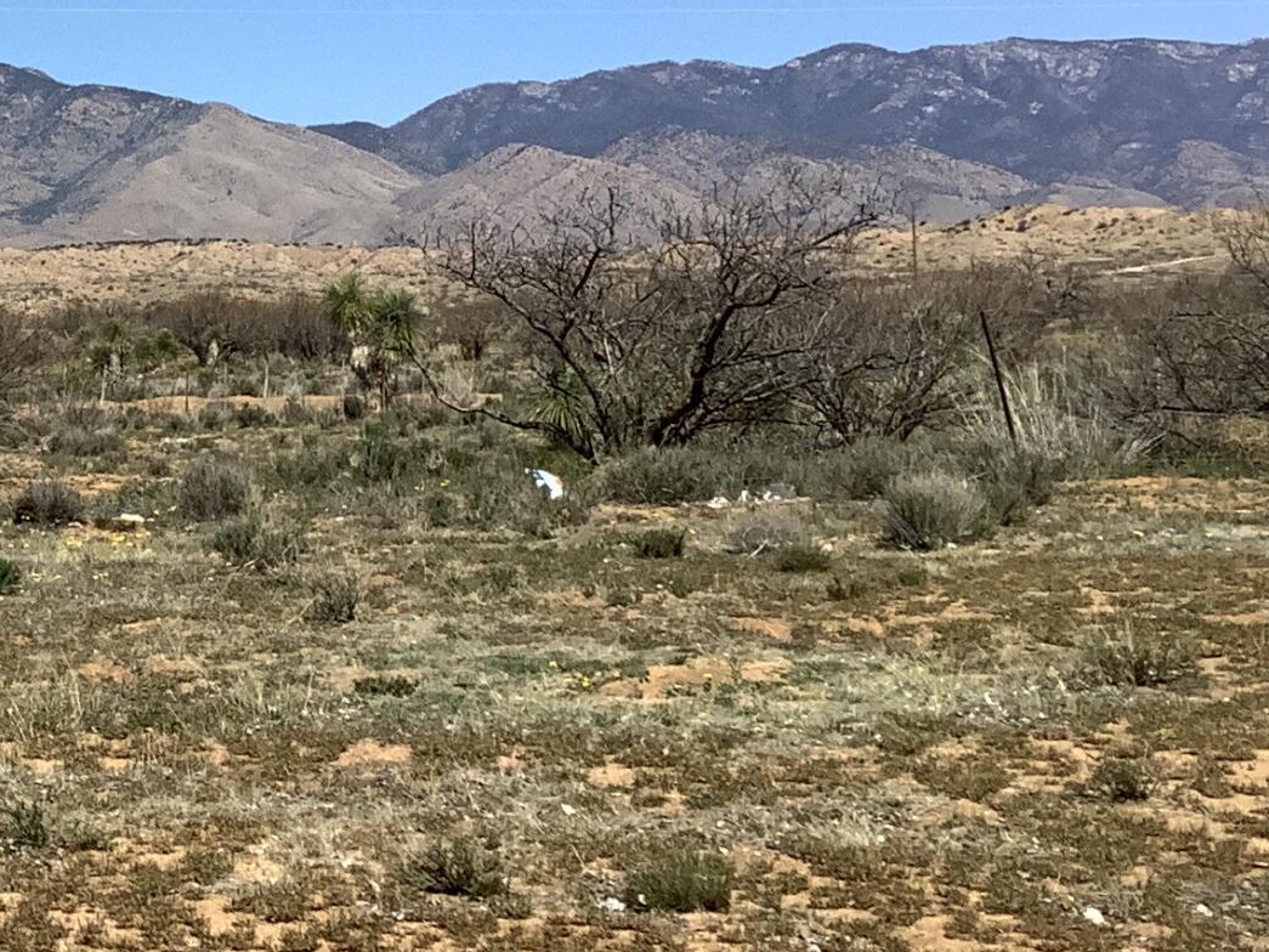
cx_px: -237
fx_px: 3263
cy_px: 120
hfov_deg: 20.6
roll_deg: +0.7
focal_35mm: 89
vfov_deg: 16.4
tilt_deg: +3.1
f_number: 2.4
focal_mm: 3.3
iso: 25
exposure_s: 1/1894
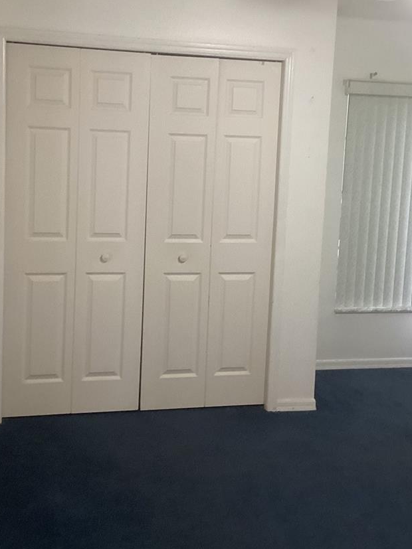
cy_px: 206
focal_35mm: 45
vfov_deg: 41.8
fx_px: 714
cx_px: 216
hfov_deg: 32.2
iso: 200
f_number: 2.4
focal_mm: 3.3
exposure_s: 1/60
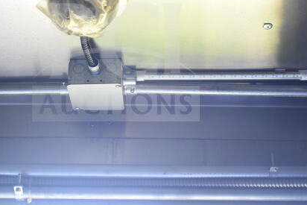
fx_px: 606
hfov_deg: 28.3
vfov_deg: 19.1
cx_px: 115
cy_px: 62
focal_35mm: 71
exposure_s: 1/80
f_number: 4.5
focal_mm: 32
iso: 1600
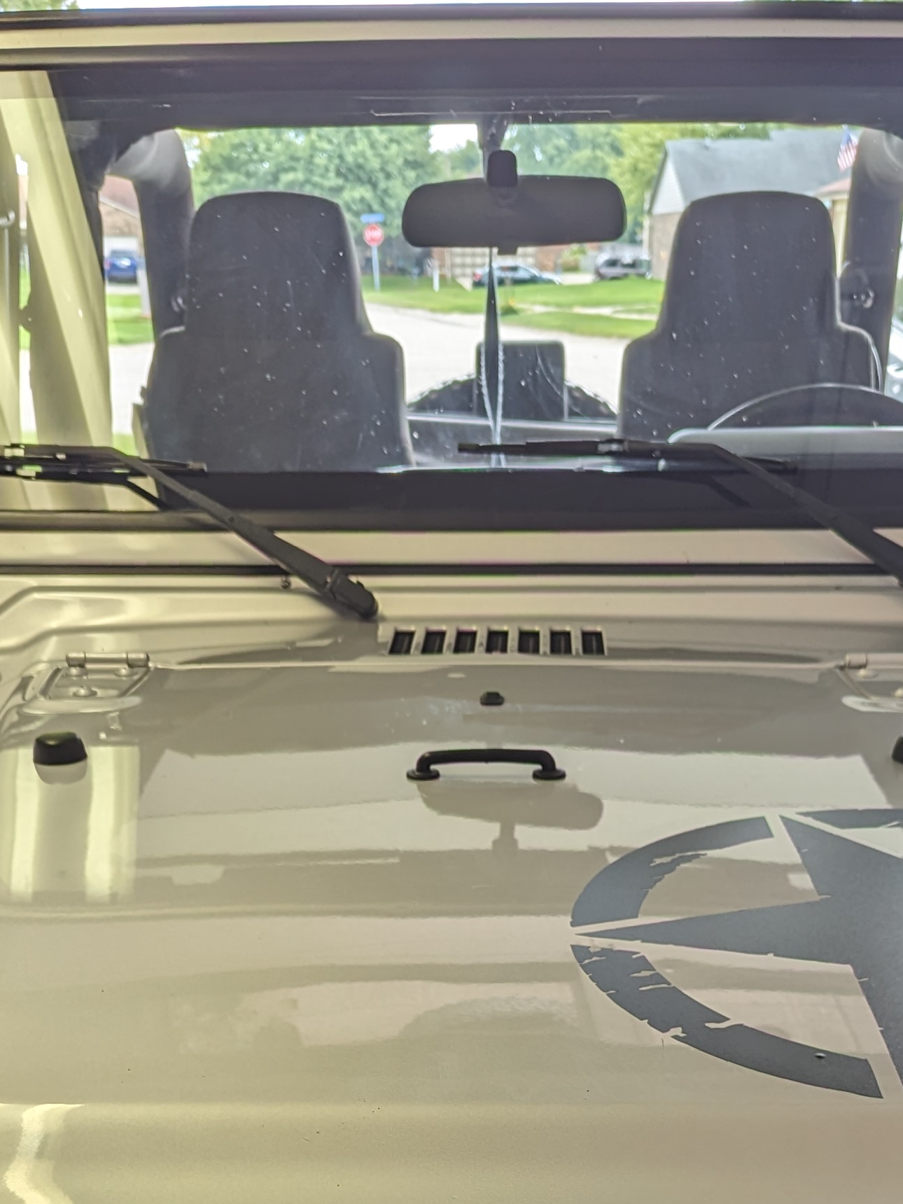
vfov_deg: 29.7
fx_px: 1983
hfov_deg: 25.6
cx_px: 514
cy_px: 1392
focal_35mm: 57
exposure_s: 1/137
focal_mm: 6.81
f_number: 1.85
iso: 31
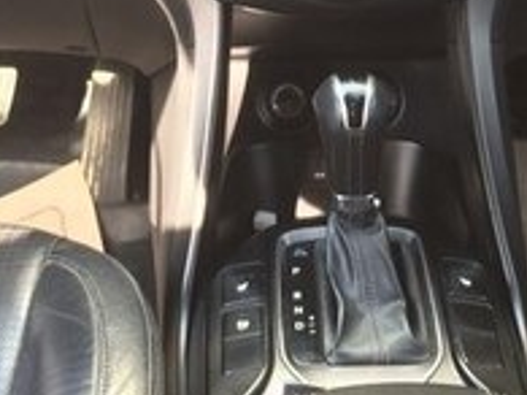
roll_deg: -1.0
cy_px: -131
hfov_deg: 20.0
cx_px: 322
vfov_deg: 14.4
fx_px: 1491
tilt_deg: -23.1
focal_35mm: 98
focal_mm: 4.15
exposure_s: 1/33
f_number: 2.2
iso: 32
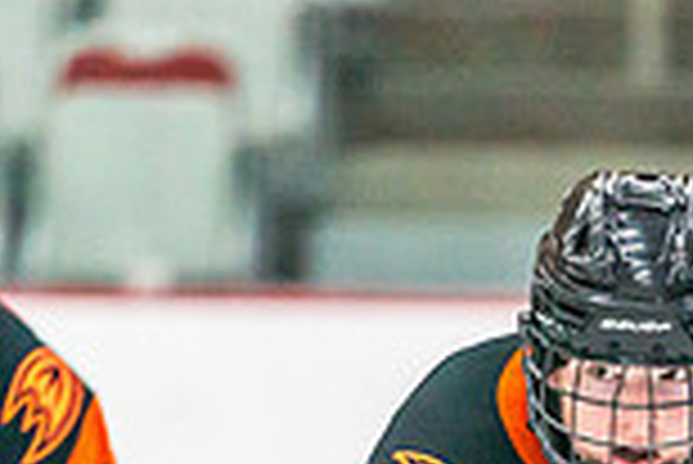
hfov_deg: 2.6
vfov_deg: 1.8
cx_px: 616
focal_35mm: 781
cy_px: 854
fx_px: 15048
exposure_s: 1/1250
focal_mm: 200
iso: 3200
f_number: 2.8
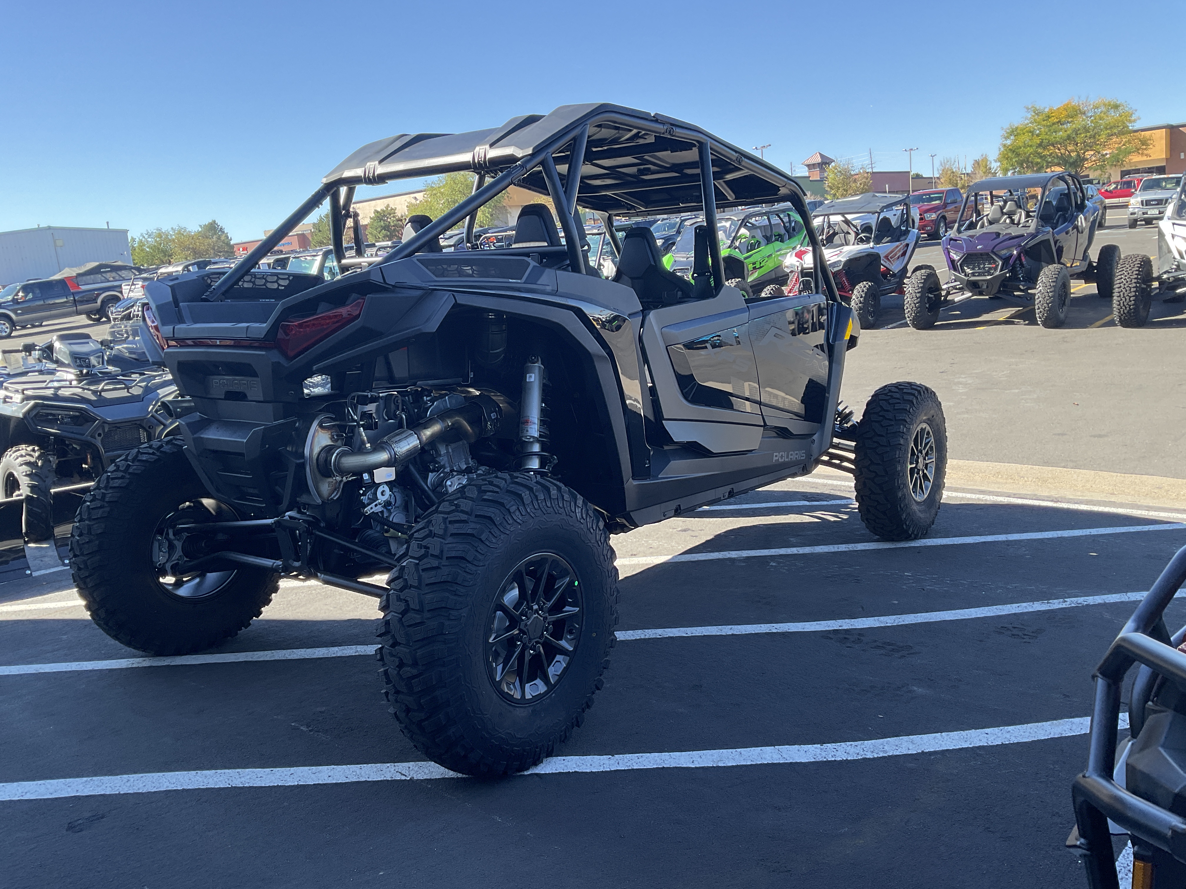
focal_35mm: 29
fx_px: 994
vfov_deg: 48.2
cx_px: 593
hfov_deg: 61.7
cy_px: 444
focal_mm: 3
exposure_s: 1/277
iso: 16
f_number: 1.8
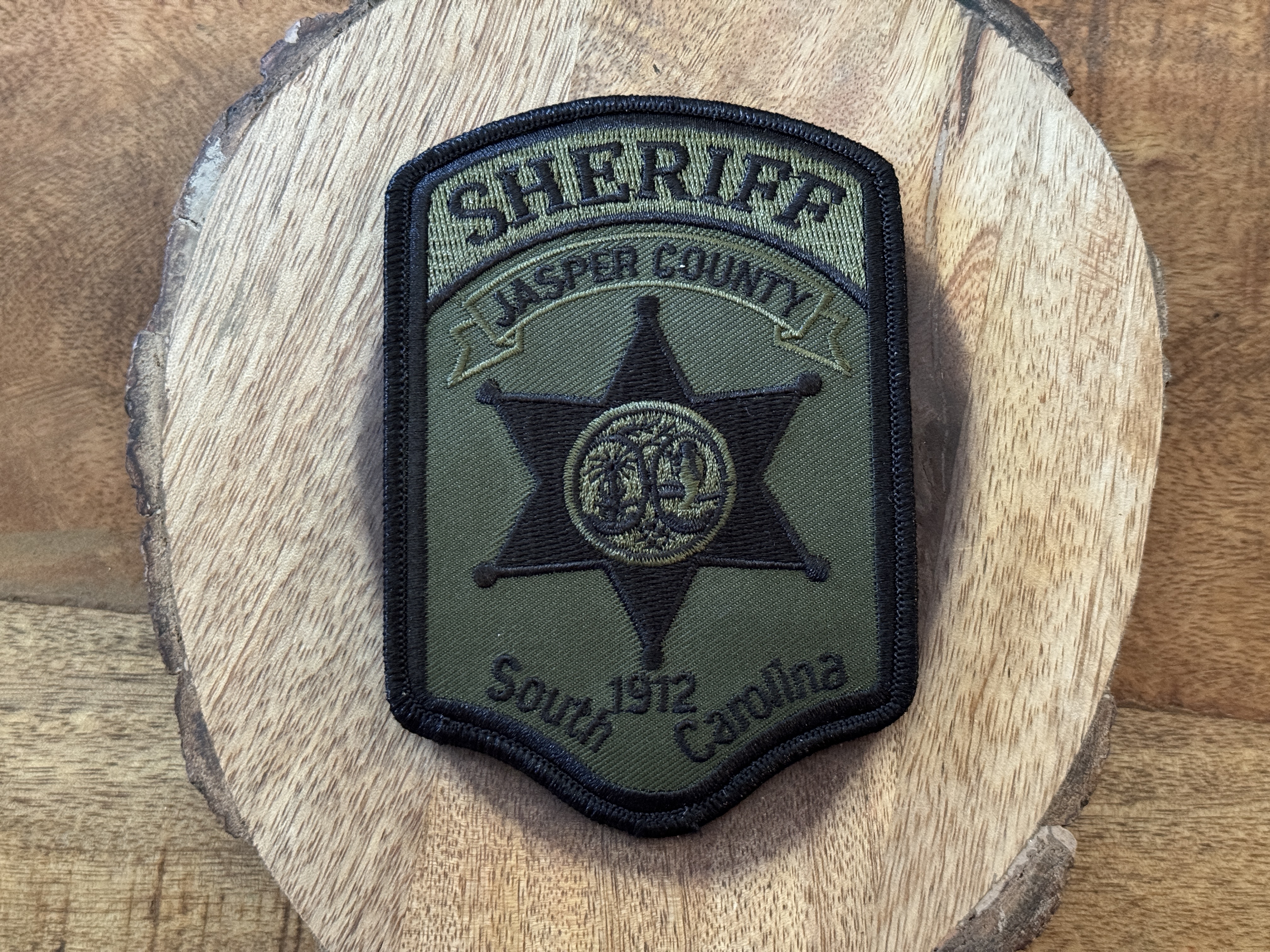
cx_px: 635
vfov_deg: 30.3
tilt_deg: -84.8
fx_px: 1761
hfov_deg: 39.7
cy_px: 476
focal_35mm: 48
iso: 500
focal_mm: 6.76
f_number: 1.78
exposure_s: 1/40
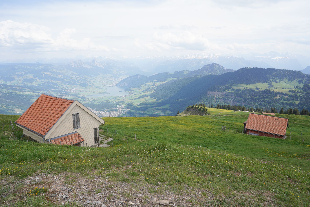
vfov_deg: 53.1
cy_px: 104
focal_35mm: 24
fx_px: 207
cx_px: 155
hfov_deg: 73.7
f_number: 11
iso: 100
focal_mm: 24
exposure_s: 1/100
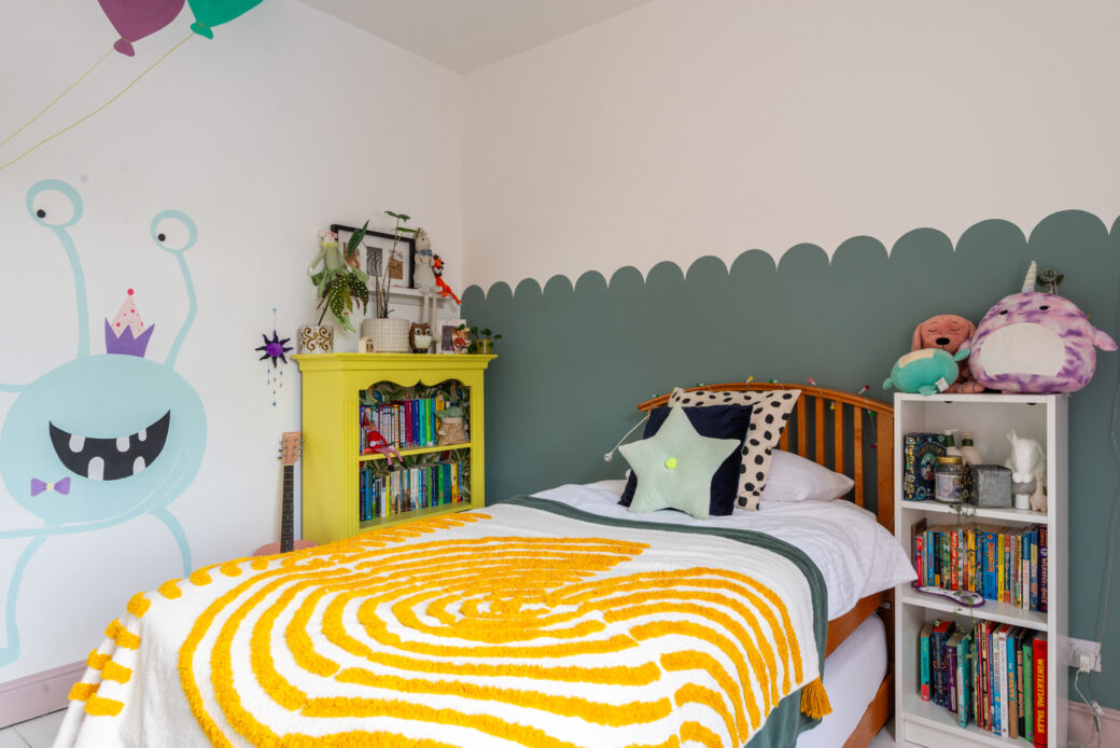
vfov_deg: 57.3
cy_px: 374
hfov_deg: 78.6
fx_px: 685
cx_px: 560
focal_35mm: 22
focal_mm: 22
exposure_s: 1/2.5
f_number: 8
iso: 200
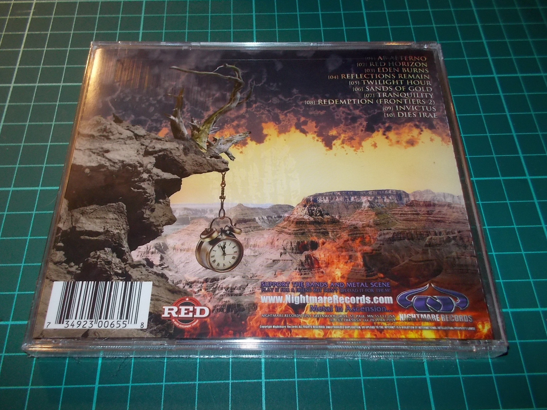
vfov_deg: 46.8
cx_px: 267
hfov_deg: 60.0
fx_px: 474
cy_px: 207
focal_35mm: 30
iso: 200
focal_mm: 4.1
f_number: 3.3
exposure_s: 1/30
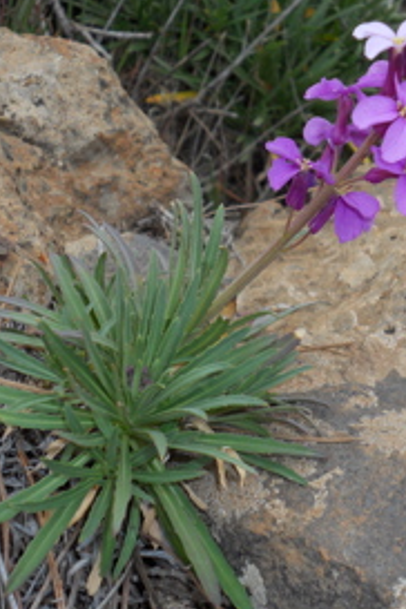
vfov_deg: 28.8
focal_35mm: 70
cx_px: 228
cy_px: 299
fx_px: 1184
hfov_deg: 19.4
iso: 80
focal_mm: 8.2
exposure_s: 1/320
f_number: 4.3
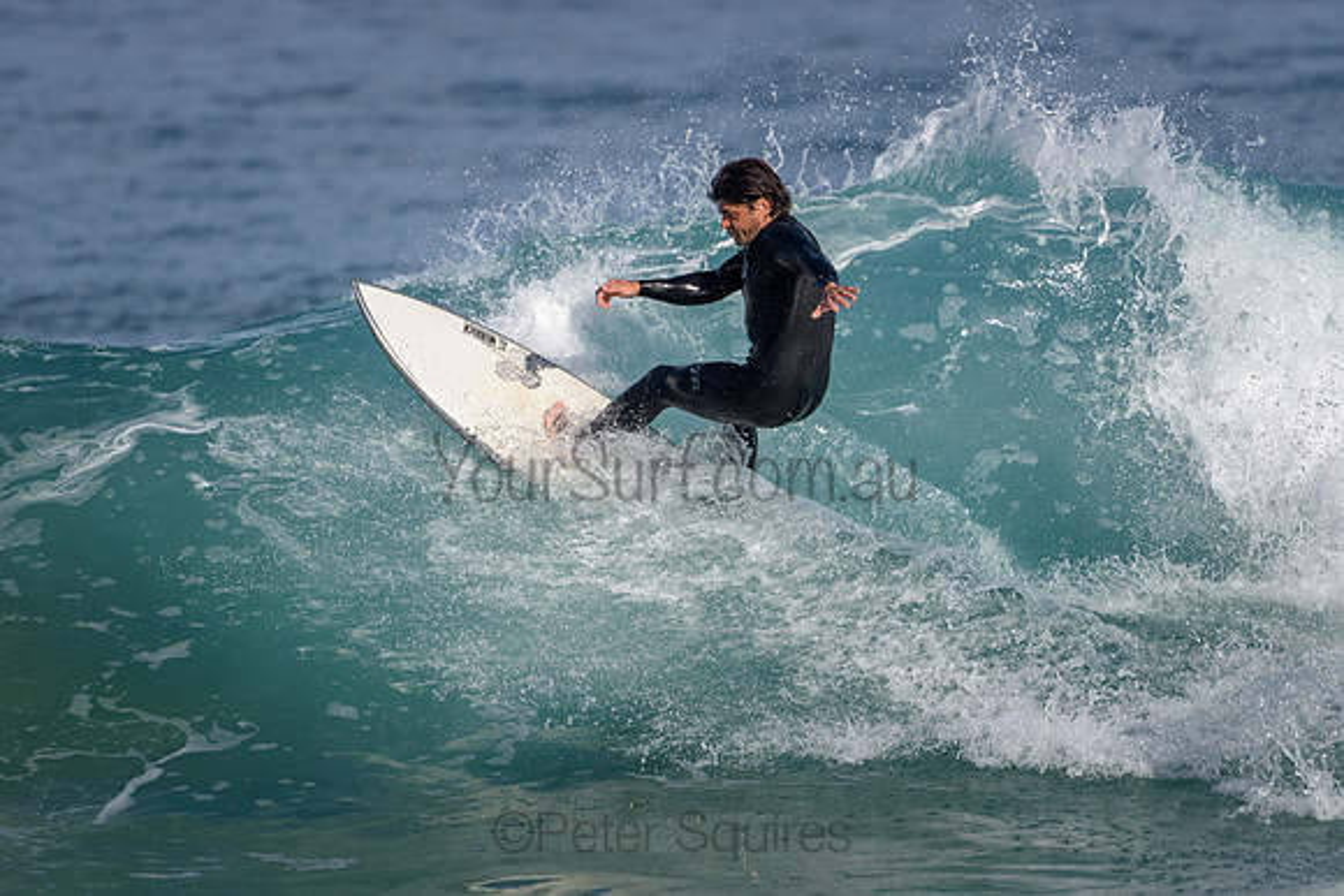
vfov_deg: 2.2
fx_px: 22863
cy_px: 493
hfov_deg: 3.4
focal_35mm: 612
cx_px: 671
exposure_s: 1/2000
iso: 110
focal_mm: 500
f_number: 5.6
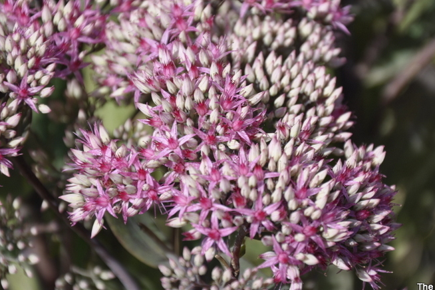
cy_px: 126
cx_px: 243
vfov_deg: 7.1
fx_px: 2327
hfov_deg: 10.7
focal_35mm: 193
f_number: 5.6
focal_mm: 105
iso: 200
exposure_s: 1/640
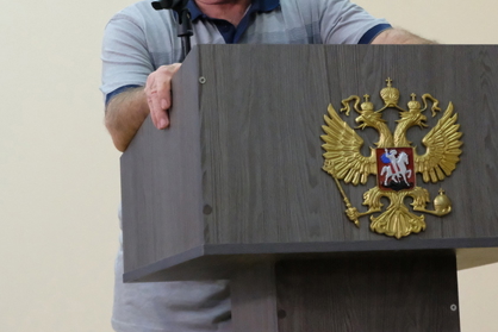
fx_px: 2062
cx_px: 331
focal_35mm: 149
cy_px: 38
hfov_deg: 13.8
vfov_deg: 9.2
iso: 12800
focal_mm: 55
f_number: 5.6
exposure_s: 1/300
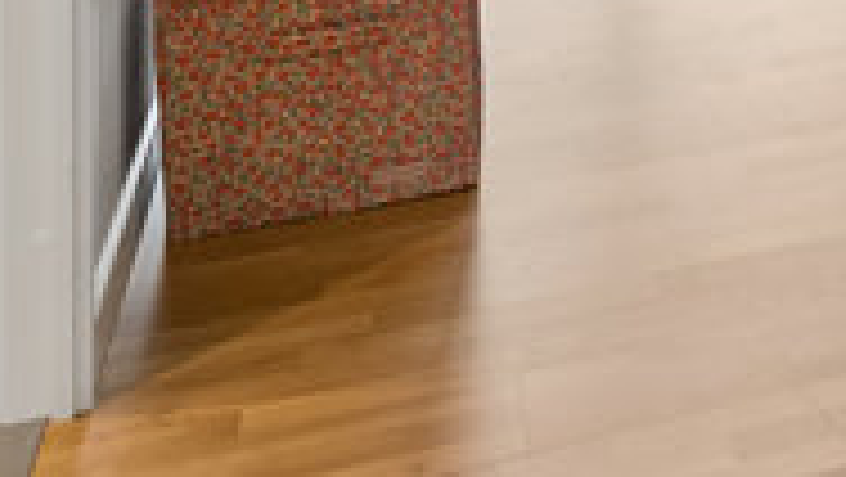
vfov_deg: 11.8
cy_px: -551
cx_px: 1503
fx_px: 1998
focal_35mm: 89
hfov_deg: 18.8
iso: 200
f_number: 9
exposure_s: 1/15
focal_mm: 20
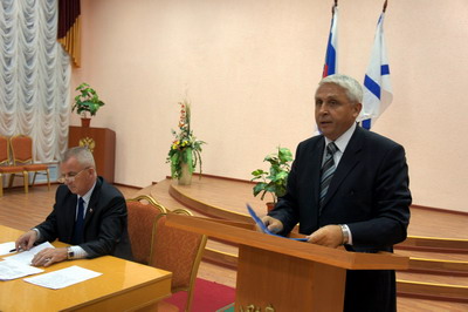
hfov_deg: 49.6
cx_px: 234
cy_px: 156
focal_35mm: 39
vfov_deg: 34.2
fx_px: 507
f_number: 4
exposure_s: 1/40
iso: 500
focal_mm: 26
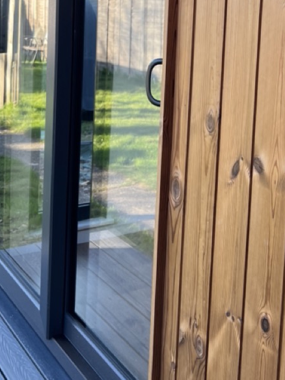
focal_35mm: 57
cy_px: 47
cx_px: 243
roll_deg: -2.7
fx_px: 626
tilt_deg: -4.4
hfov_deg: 25.1
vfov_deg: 32.3
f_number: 1.5
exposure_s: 1/141
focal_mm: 5.7
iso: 32
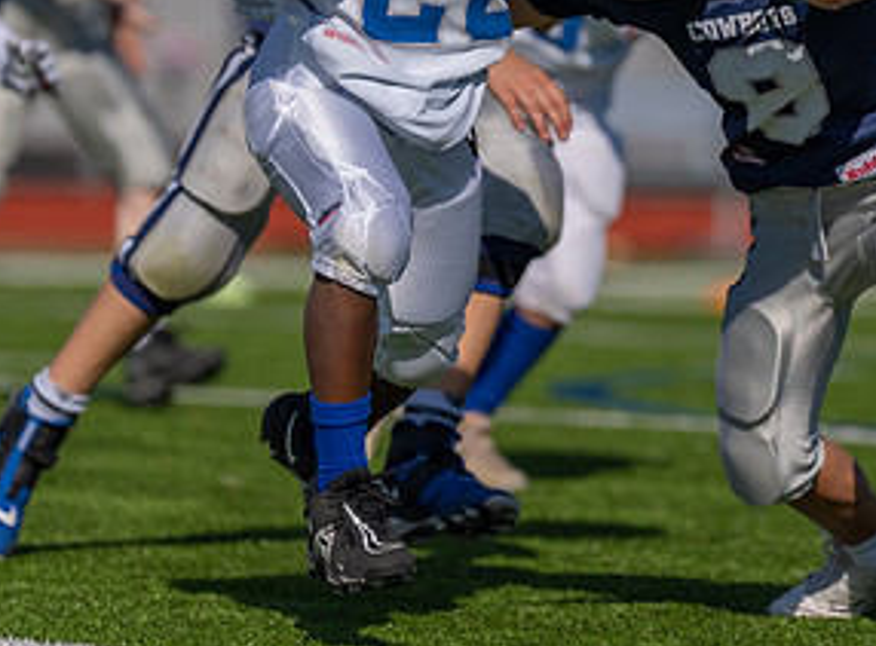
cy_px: 35
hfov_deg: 4.1
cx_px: 701
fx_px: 12353
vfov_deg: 3.0
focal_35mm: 491
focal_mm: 200
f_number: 3.2
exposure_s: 1/5000
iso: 160
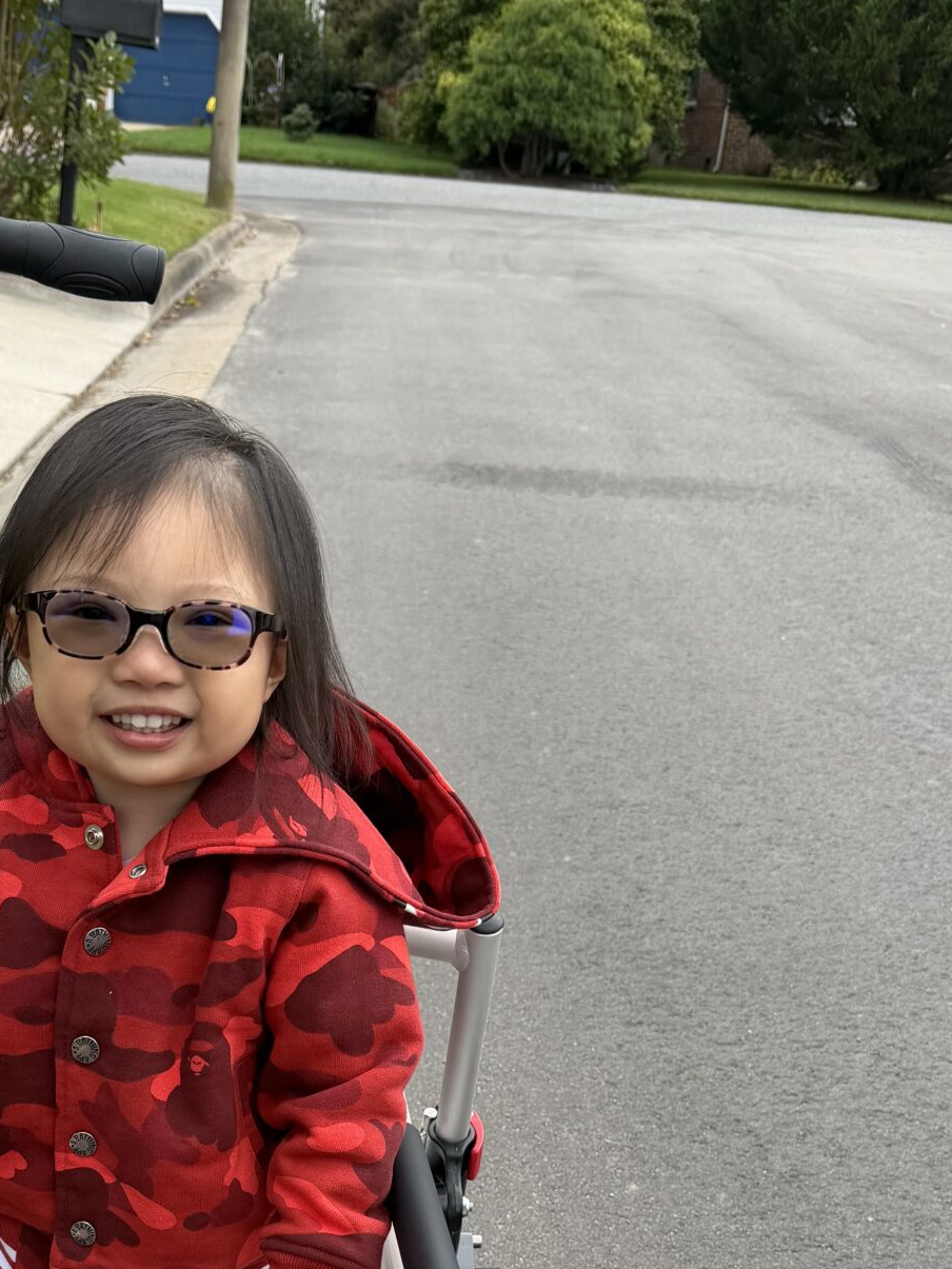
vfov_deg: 33.8
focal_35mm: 51
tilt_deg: -31.7
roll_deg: -5.0
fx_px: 1870
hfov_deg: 28.2
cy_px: 1302
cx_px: 266
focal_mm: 6.76
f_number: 1.78
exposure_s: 1/528
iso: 80
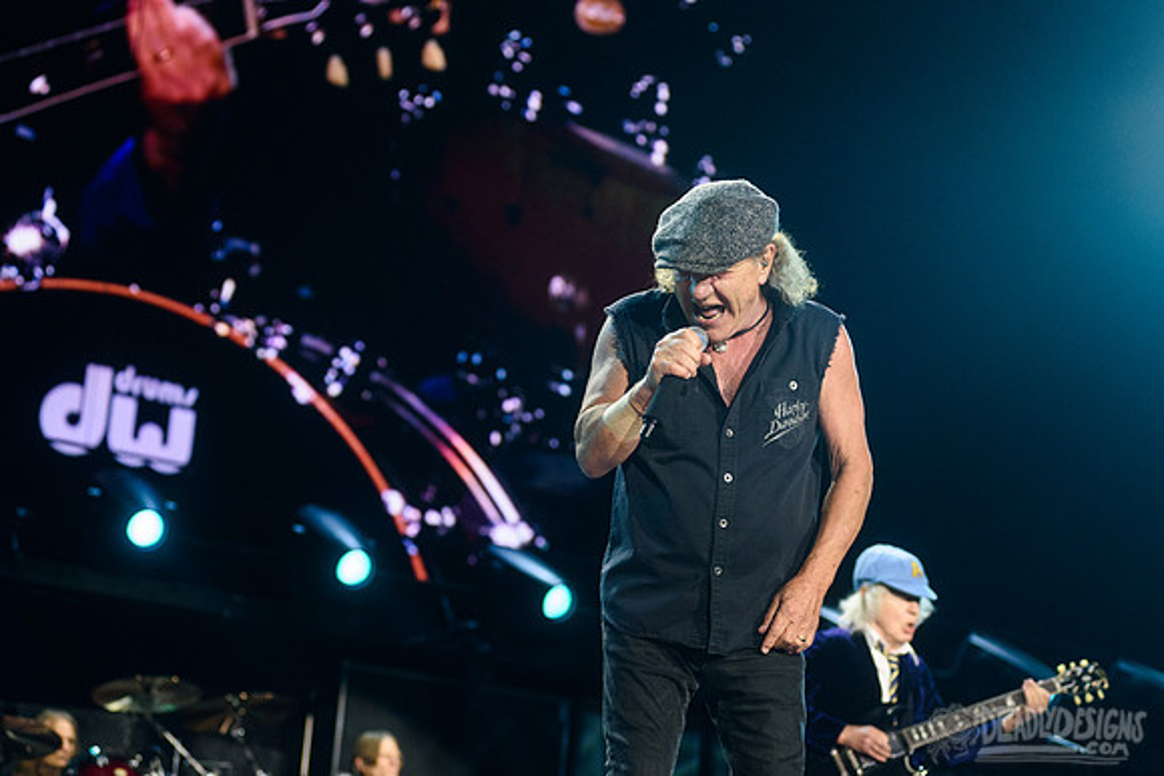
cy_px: 337
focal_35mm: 97
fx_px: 3144
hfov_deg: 21.0
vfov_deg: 14.1
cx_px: 578
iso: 2500
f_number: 4
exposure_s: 1/500
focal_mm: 86
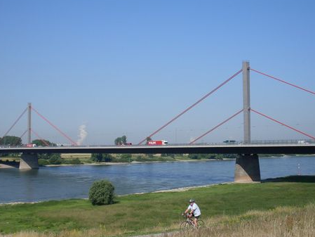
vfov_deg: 28.0
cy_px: 130
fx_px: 473
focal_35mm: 52
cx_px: 164
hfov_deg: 36.8
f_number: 8.4
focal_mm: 6.3
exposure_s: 1/250
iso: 80
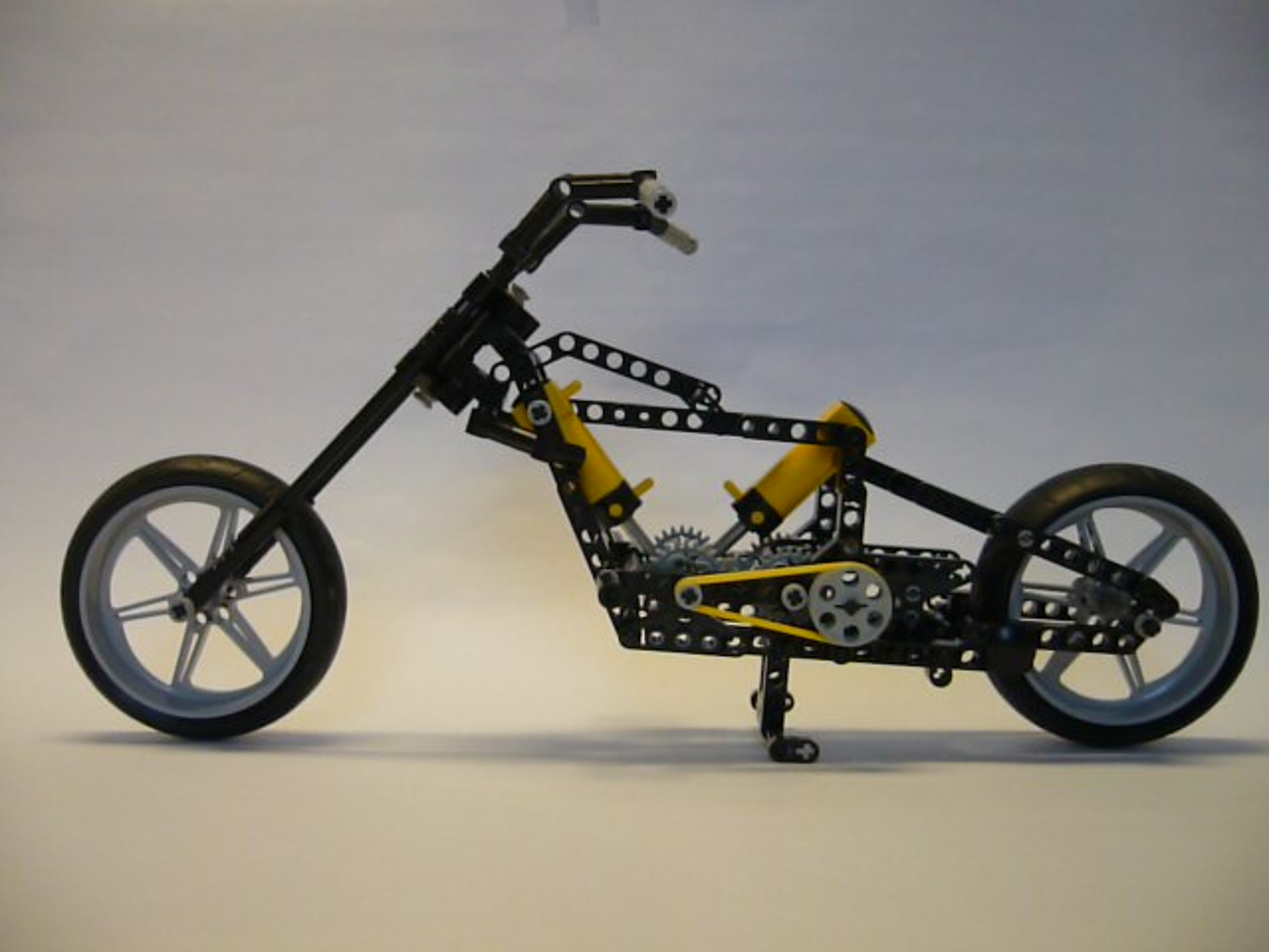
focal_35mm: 35
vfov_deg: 40.7
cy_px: 476
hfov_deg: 52.6
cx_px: 634
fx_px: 1283
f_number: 2.8
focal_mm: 5.8
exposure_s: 1/80
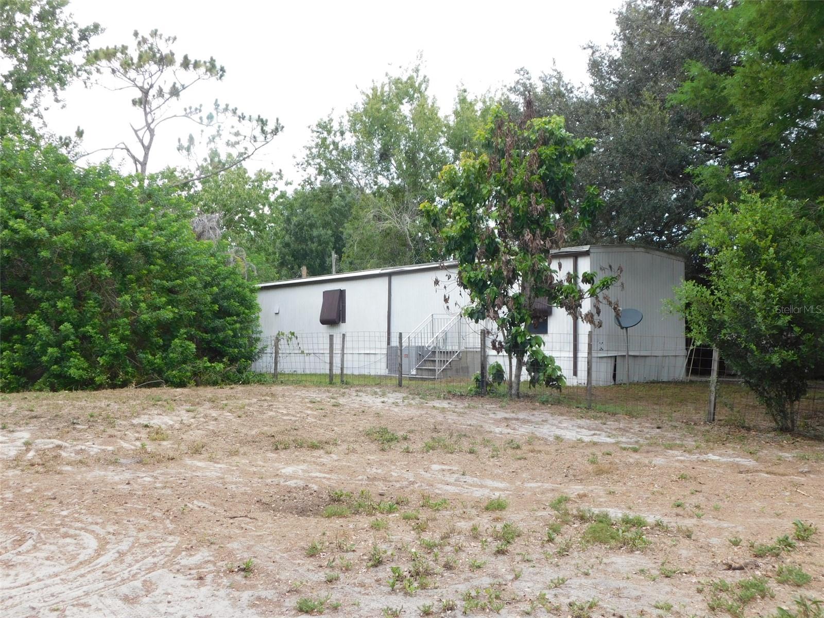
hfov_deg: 51.4
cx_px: 412
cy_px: 309
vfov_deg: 39.7
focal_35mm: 36
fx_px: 857
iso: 125
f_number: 3.5
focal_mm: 6.3
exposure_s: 1/200
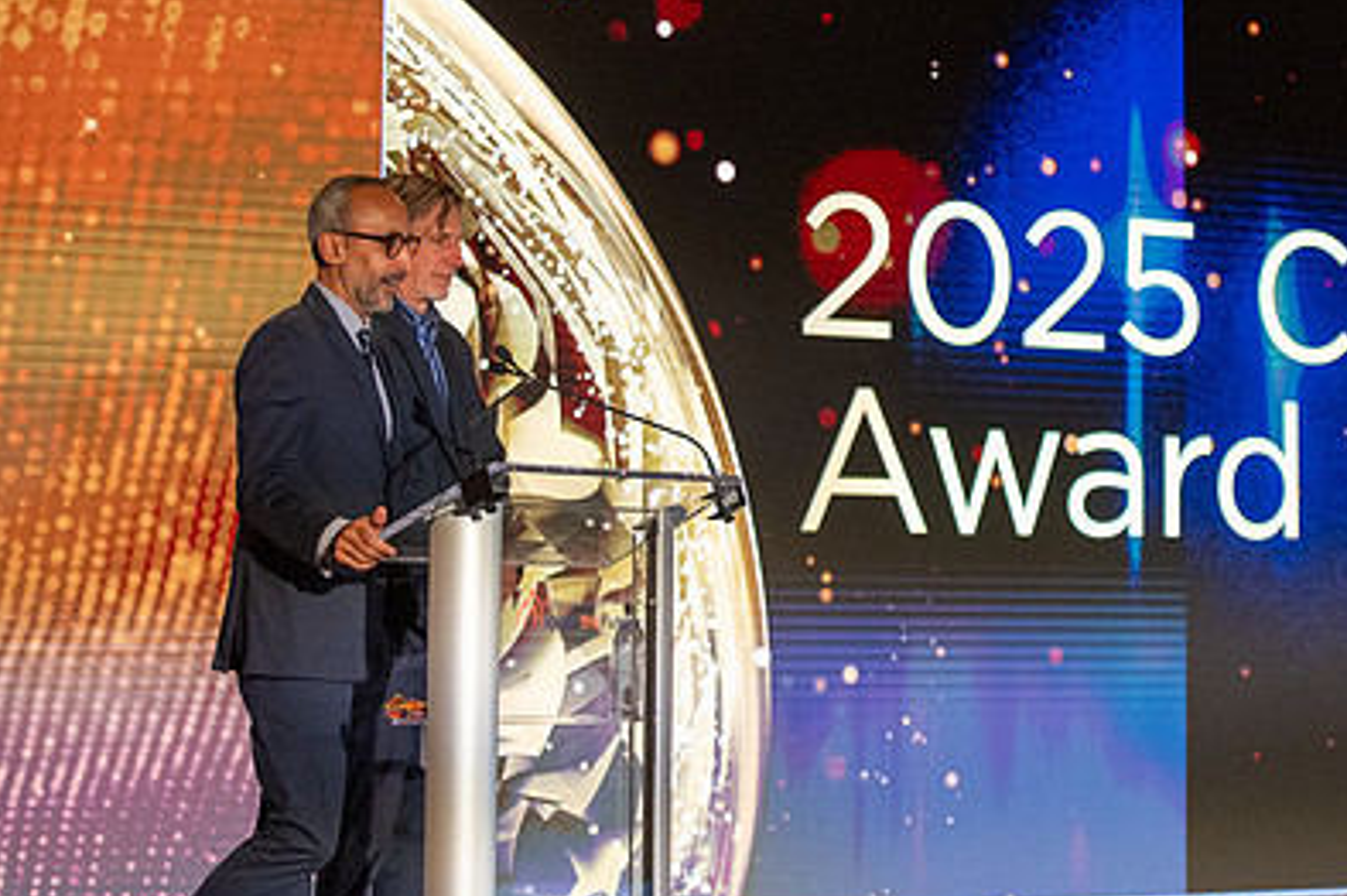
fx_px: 3851
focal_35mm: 103
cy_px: 318
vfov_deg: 13.3
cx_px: 961
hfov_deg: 19.7
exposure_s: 1/800
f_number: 2.8
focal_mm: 70
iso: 6400
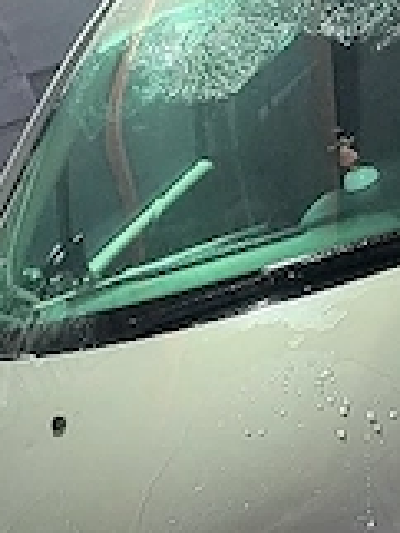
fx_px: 1831
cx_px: 707
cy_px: 430
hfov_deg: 11.6
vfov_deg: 16.4
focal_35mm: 119
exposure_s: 1/33.4
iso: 500
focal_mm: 5
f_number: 1.8
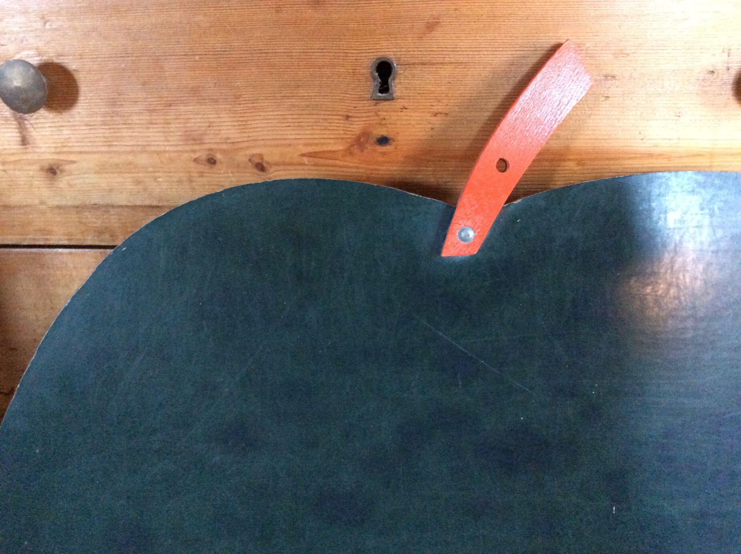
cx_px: 370
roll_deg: +4.2
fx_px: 684
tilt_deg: -25.4
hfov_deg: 56.9
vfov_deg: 44.1
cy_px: 277
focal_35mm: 32
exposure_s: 1/17
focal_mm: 3.3
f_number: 2.4
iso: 500
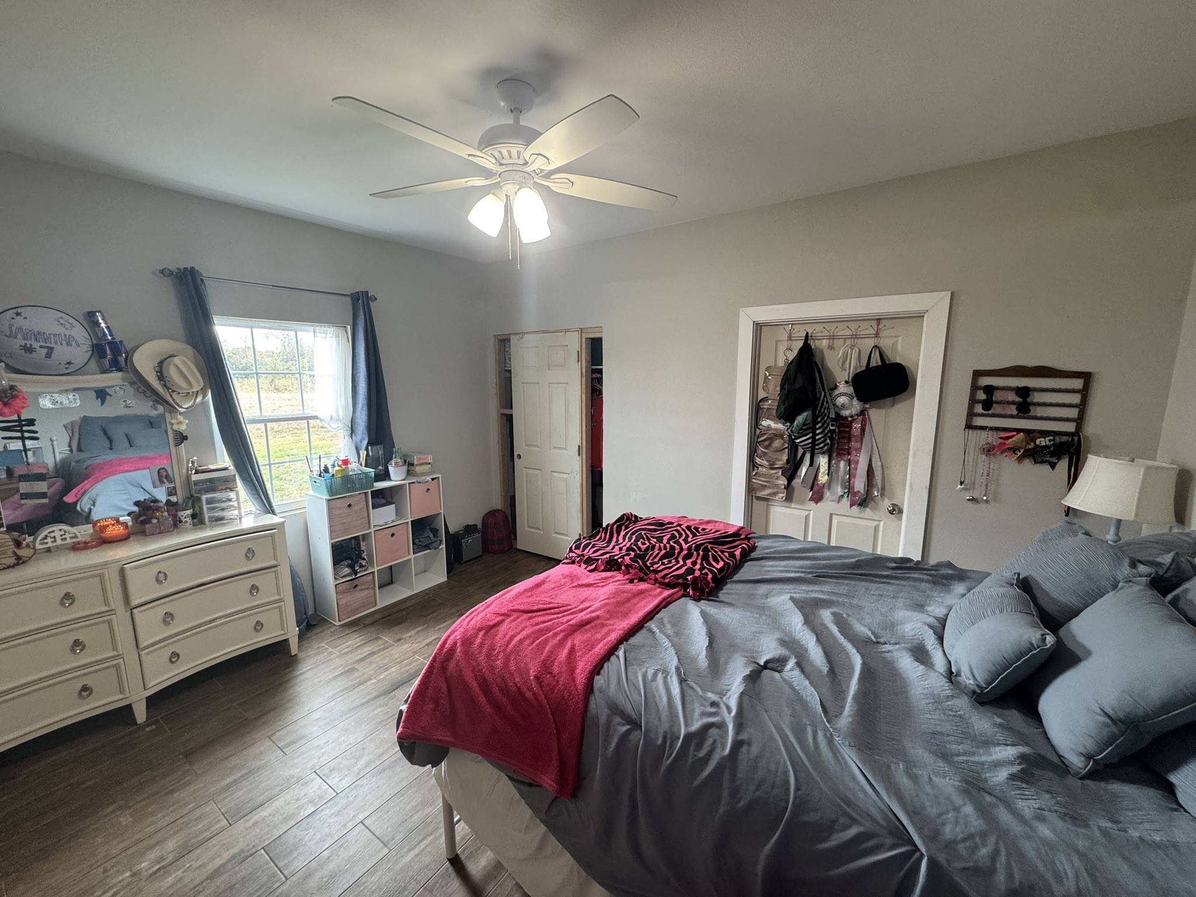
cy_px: 448
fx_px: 484
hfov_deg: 102.1
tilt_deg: -9.7
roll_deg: +0.7
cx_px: 598
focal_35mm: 14
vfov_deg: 85.7
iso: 200
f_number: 2.2
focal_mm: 2.22
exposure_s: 1/60
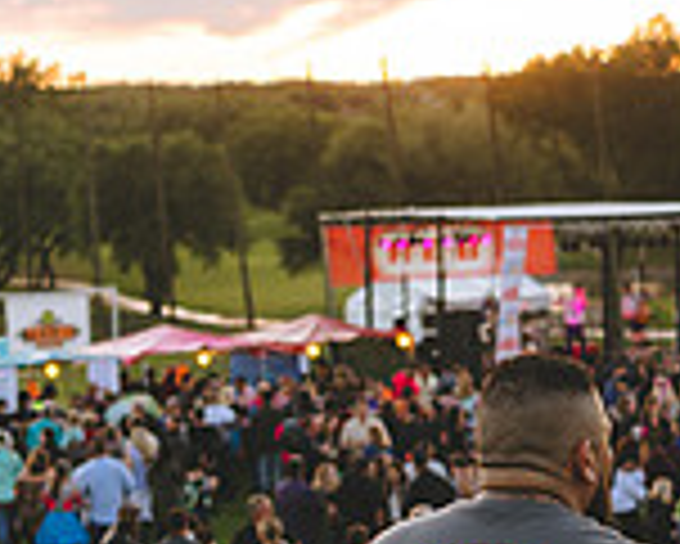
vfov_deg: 10.2
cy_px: 366
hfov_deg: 12.7
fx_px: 3041
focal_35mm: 151
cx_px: 531
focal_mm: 42
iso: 90
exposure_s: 1/160
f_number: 3.5
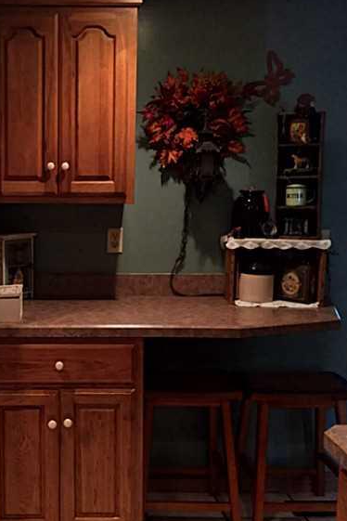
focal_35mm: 43
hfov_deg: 30.1
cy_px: 253
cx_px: 49
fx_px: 622
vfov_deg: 45.4
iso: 200
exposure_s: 1/30
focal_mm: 4.15
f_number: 2.2
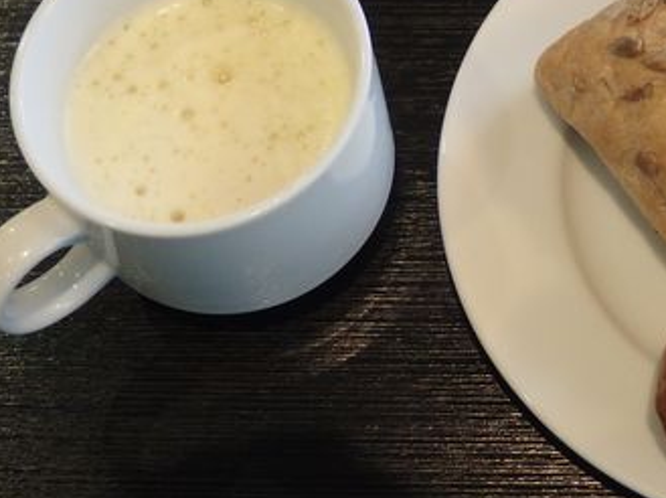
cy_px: 200
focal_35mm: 84
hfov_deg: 22.9
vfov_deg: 17.5
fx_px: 1614
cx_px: 567
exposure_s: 1/50
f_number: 2.1
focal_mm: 8.3
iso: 400
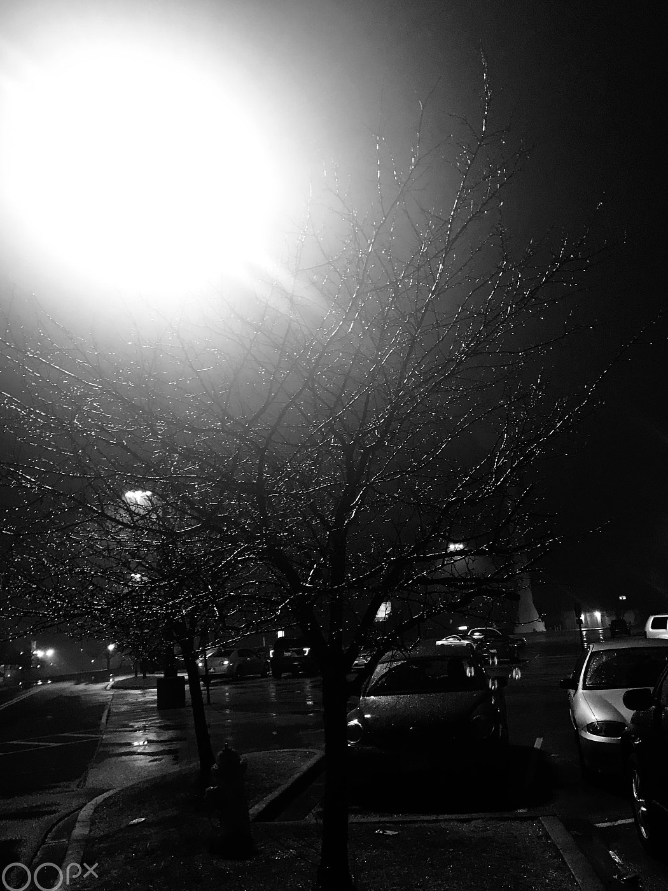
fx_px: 823
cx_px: 322
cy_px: 452
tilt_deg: +14.1
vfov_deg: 56.8
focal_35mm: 32
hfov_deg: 44.2
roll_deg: +3.8
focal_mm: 3.99
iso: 40
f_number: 1.8
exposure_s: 1/20
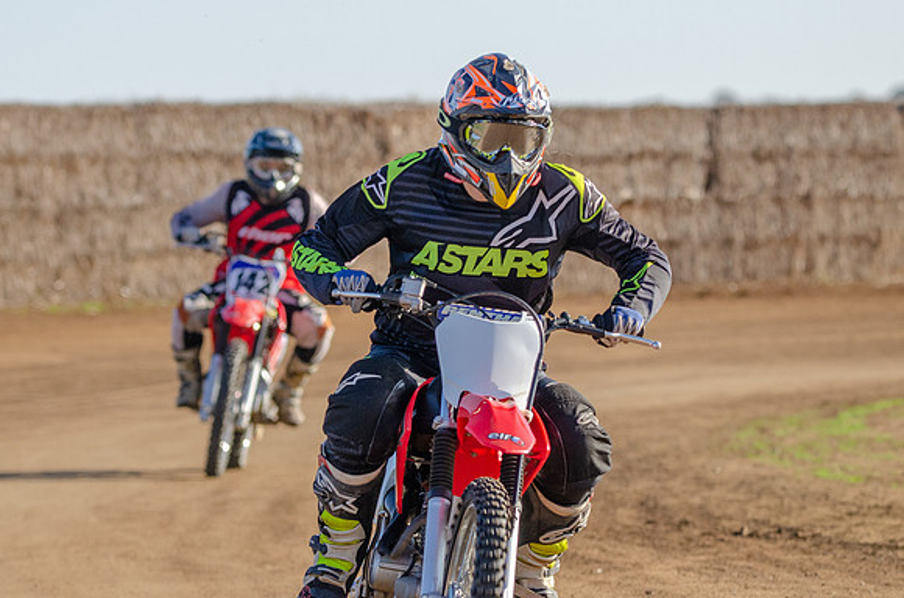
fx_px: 10036
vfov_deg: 3.4
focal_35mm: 401
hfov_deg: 5.2
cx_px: 341
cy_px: 246
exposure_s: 1/1250
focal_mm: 210
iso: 400
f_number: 5.6
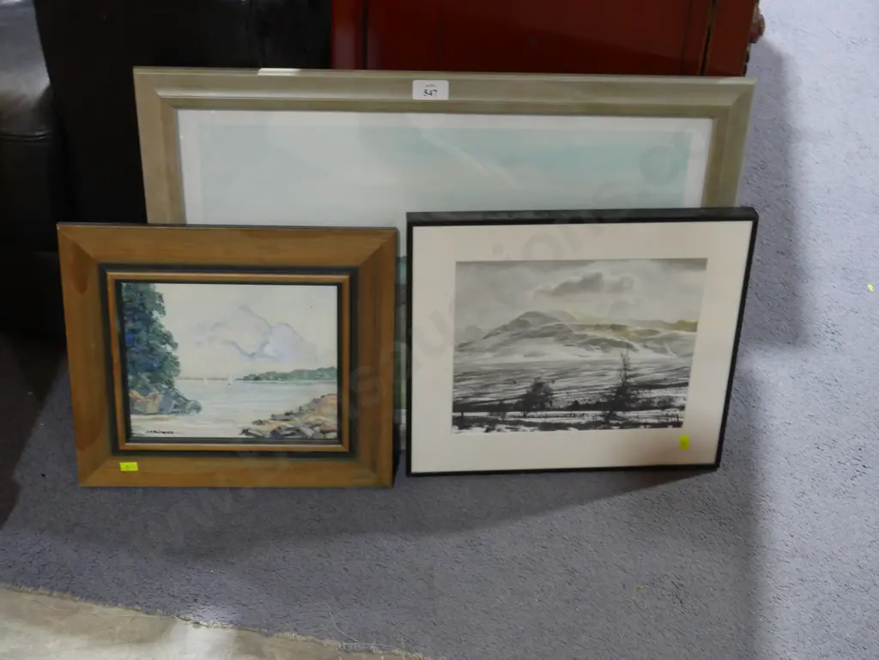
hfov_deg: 38.2
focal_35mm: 50
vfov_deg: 29.1
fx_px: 1270
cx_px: 440
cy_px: 330
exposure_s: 1/60
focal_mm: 25
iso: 1600
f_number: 5.3
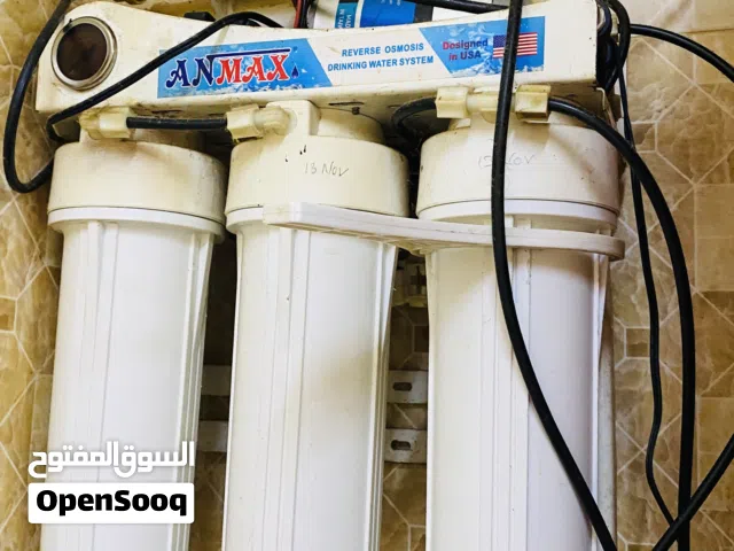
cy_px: 276
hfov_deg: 67.3
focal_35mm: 26
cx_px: 367
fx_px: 551
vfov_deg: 53.1
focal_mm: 4.25
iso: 400
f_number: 1.8
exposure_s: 1/50
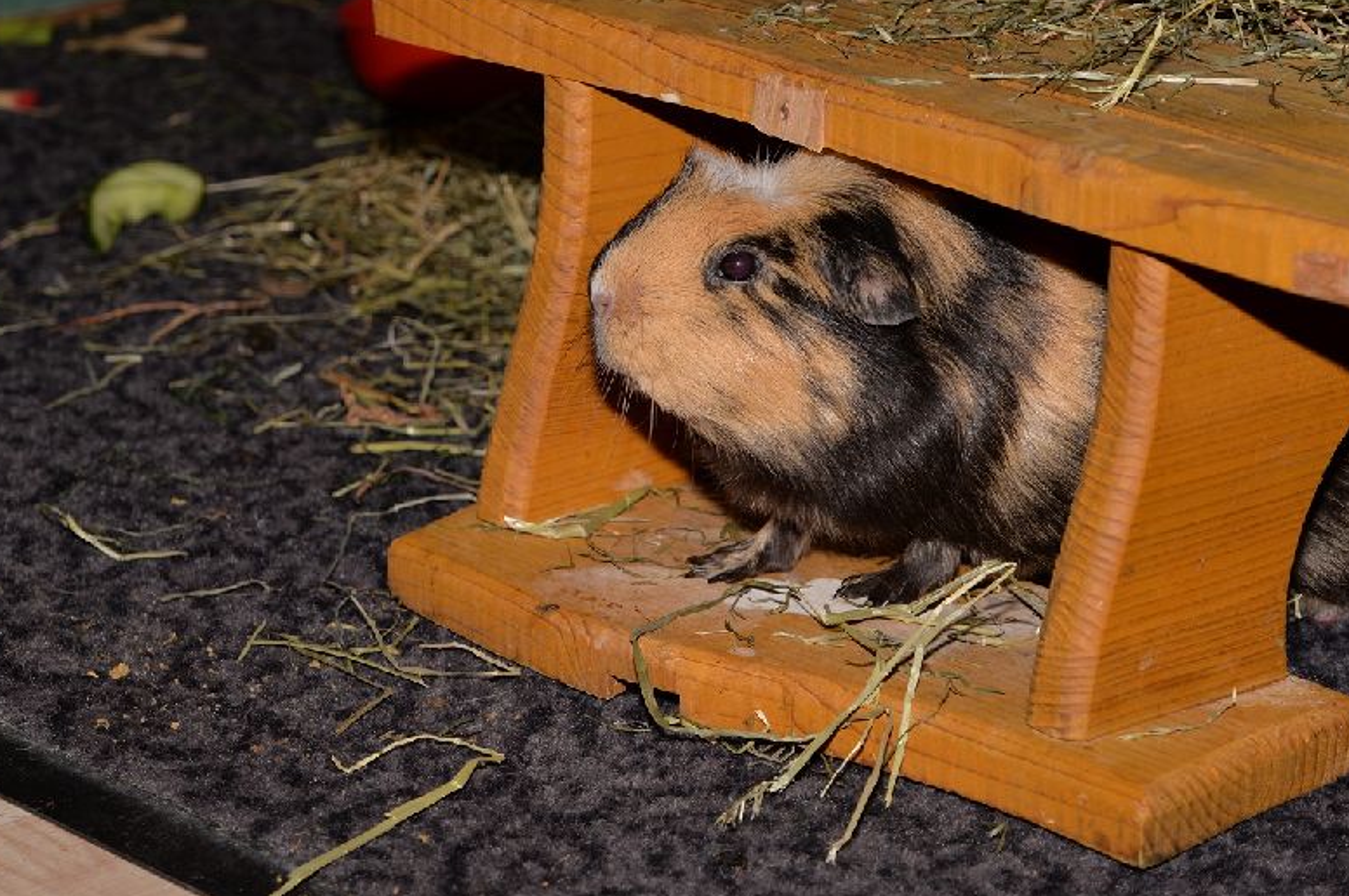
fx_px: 4942
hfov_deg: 15.5
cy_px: 331
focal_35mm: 132
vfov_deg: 10.4
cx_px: 588
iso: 400
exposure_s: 1/100
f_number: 10
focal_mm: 100
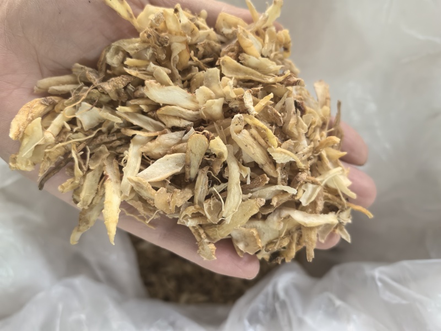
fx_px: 344
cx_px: 220
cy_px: 166
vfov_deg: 51.4
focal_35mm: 27
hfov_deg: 65.3
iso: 500
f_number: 2
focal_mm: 6.35
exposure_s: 1/100
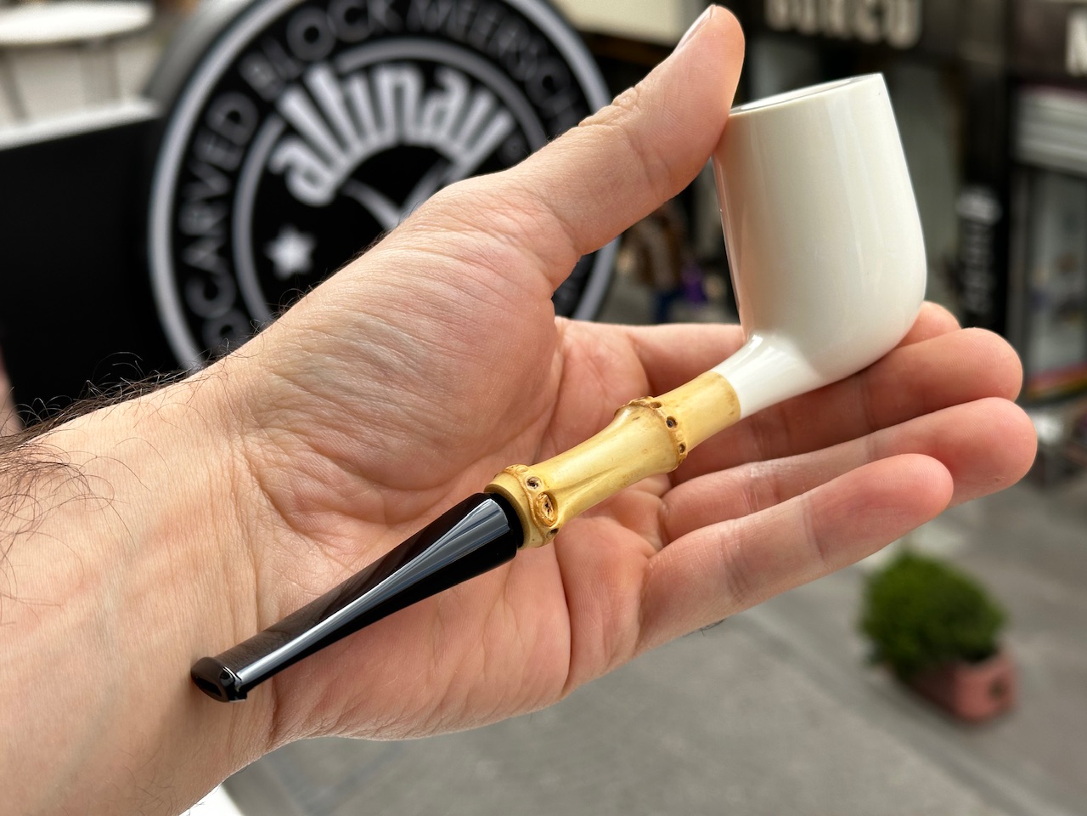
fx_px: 1507
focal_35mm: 48
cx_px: 544
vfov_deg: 30.3
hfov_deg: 39.7
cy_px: 408
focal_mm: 6.86
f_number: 1.78
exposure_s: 1/785
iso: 64
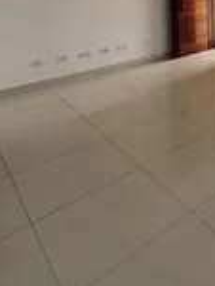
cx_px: 274
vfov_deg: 42.9
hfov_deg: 31.4
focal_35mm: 36
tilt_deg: -2.1
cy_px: -10
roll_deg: +1.1
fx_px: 297
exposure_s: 1/226
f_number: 2.2
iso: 40
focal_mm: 2.22
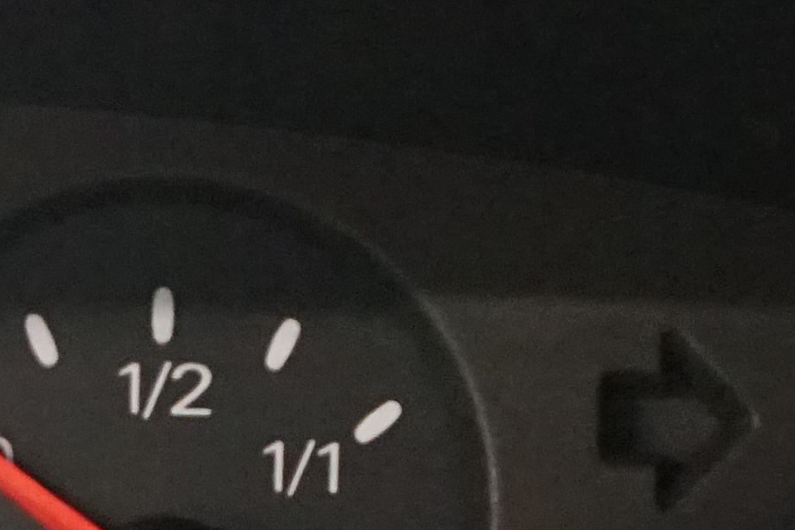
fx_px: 4196
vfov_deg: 6.9
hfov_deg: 10.6
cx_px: -203
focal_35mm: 190
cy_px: 1139
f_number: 3.5
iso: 6400
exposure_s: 1/40
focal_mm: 29
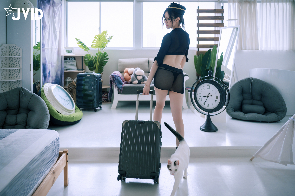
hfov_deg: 62.8
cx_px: 148
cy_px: 98
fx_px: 242
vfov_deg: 44.2
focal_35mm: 30
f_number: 2.8
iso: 320
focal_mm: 29.5
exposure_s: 1/125
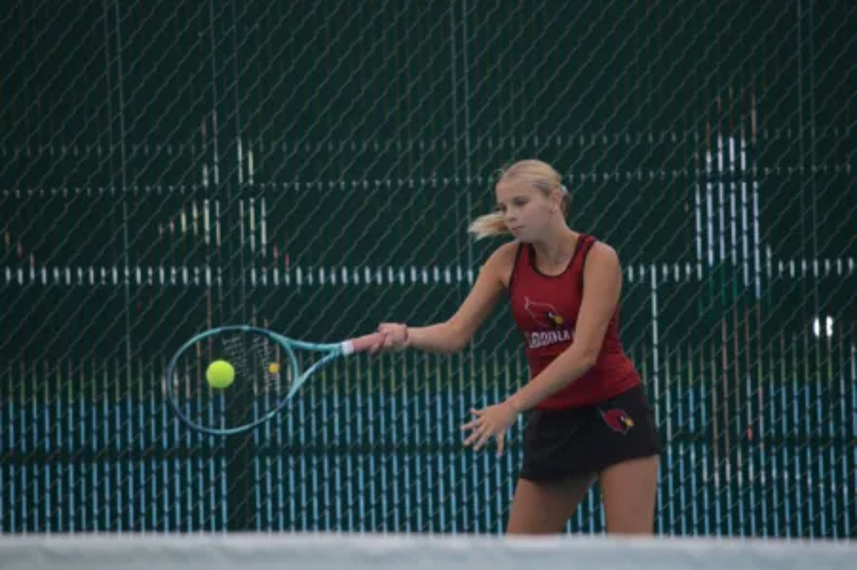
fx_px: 10704
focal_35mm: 450
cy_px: 285
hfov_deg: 4.6
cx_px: 428
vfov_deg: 3.1
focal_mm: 300
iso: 800
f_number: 5.6
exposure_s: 1/1000
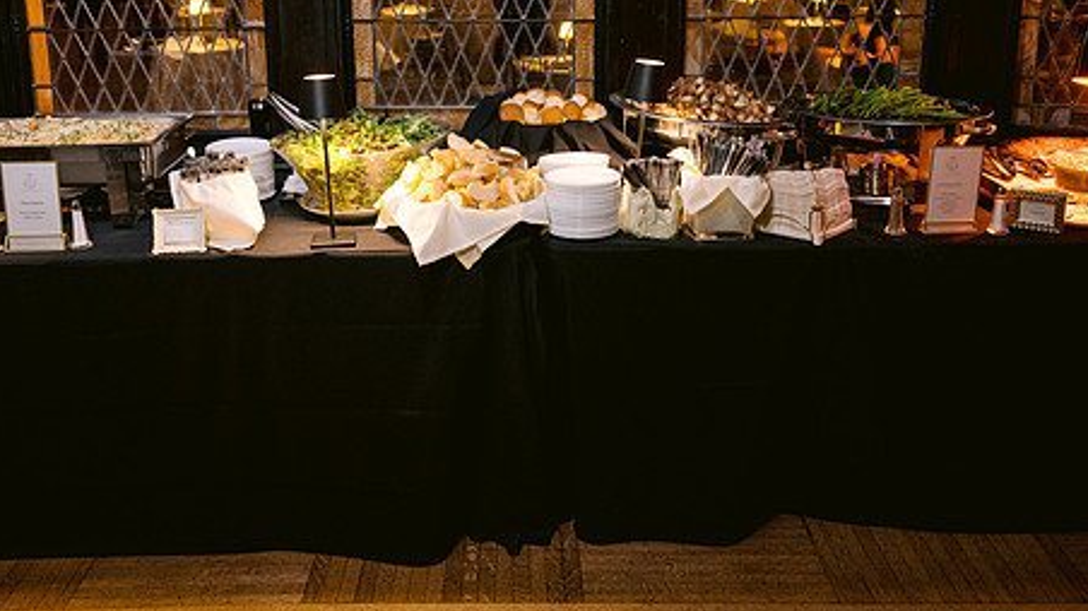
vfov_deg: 30.0
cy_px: 172
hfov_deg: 51.6
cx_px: 527
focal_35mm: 39
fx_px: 1125
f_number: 3.5
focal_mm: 28
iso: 1600
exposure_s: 1/80
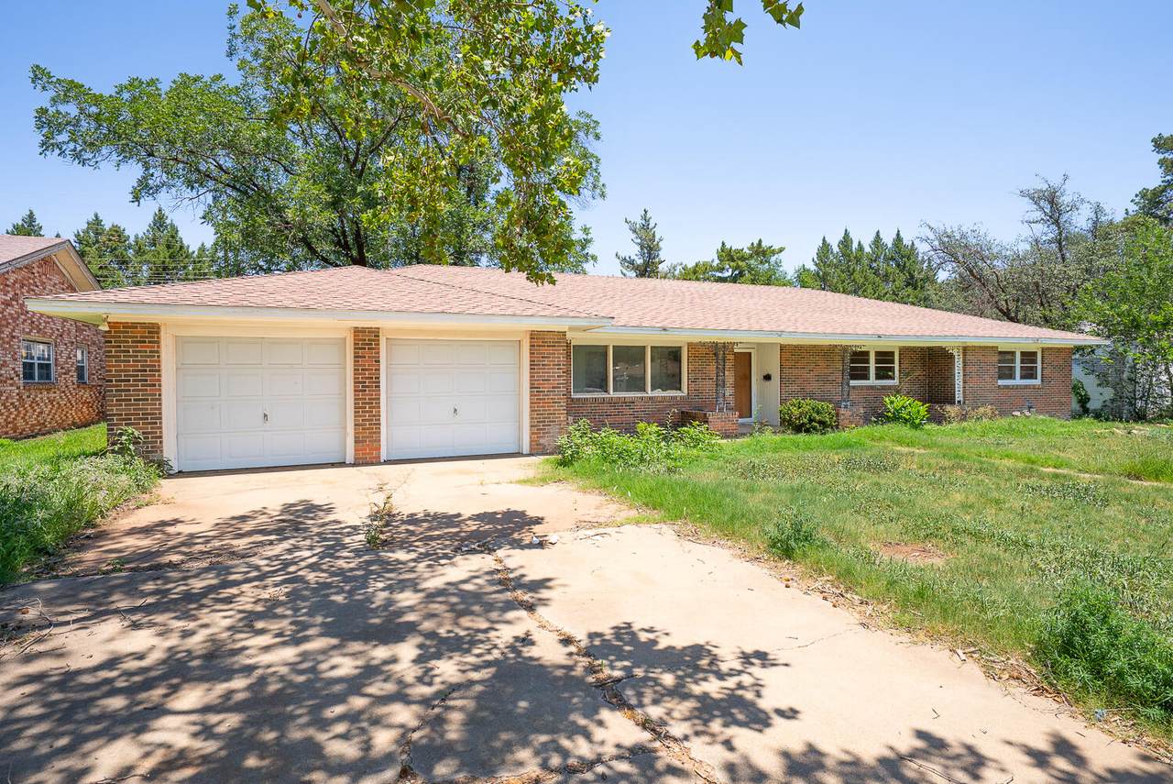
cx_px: 586
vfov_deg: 64.6
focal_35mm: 19
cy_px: 392
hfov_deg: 86.9
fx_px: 619
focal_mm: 19
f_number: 8
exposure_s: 1/125
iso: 80
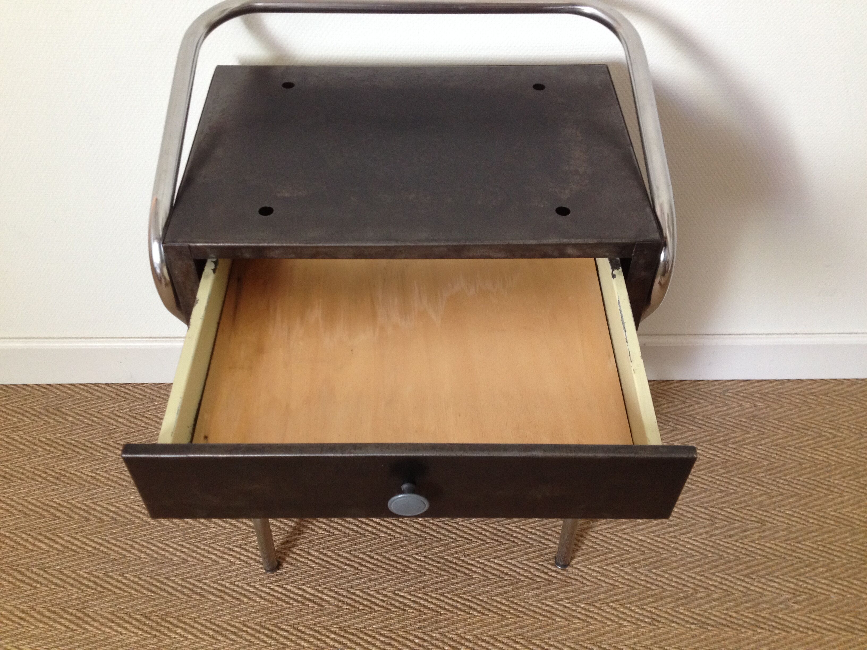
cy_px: 325
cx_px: 434
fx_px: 877
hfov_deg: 52.6
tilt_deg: -48.5
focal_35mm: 35
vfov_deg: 40.7
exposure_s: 1/20
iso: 160
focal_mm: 4.28
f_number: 2.4
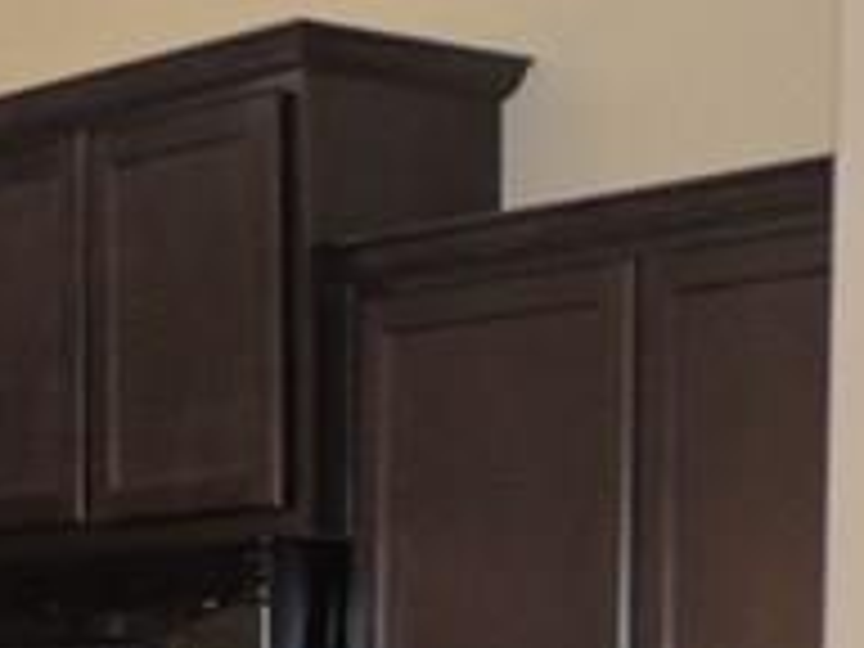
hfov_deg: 14.4
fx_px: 3195
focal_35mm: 128
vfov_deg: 11.3
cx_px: -410
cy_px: 860
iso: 200
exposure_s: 1/30
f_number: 3
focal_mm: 4.3
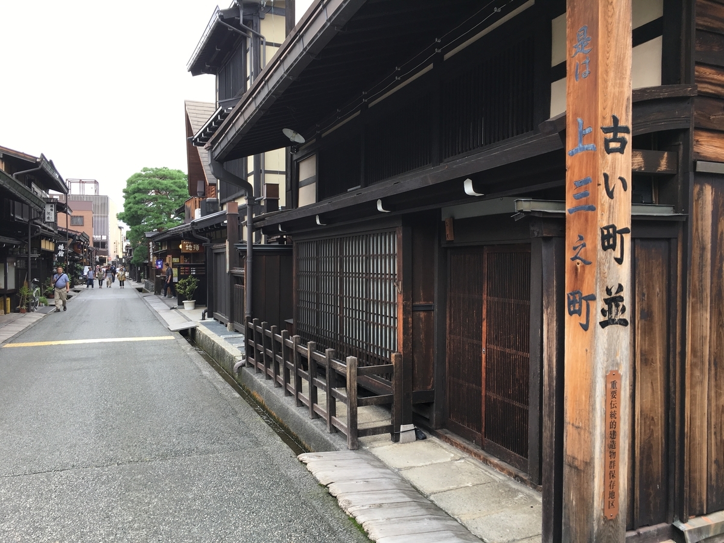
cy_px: 272
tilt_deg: -1.1
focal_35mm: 29
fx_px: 607
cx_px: 362
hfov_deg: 61.7
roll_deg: +0.1
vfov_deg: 48.2
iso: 25
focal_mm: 4.15
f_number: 2.2
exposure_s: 1/120
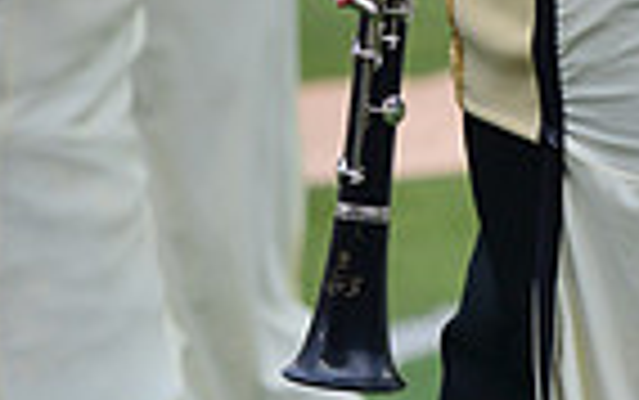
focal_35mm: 451
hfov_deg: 4.7
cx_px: 578
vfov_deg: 2.9
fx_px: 7860
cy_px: -436
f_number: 5.6
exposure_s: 1/800
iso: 400
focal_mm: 140
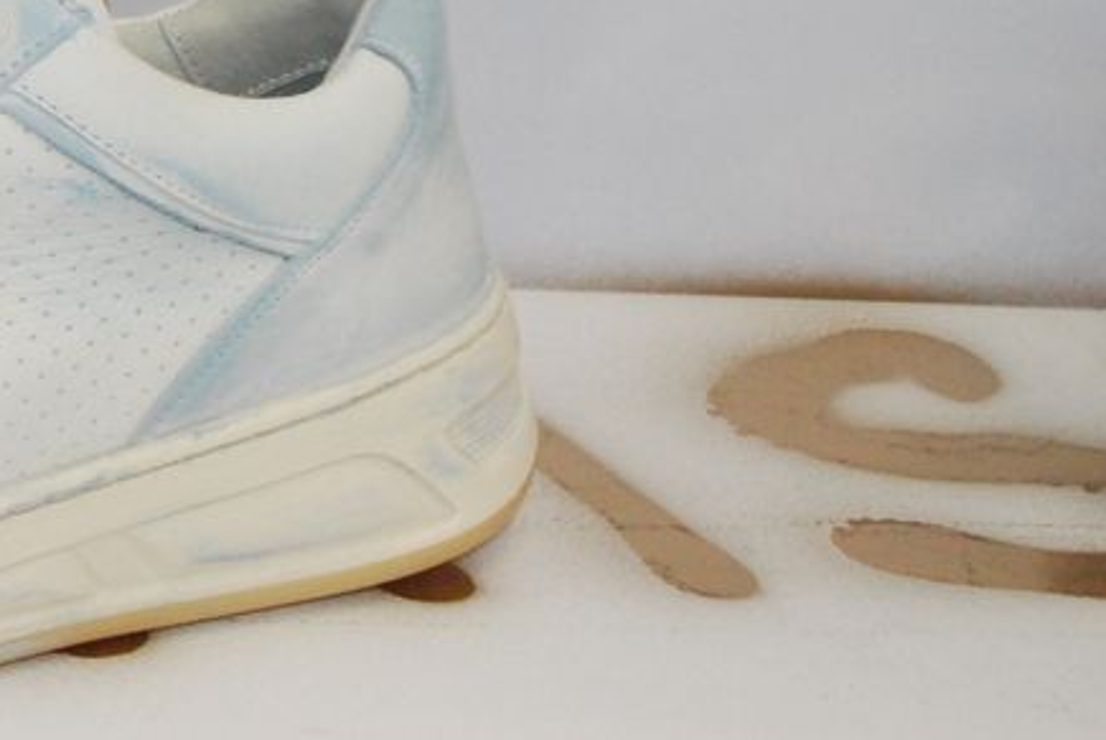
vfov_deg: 13.8
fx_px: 3044
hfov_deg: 19.2
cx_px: -296
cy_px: 114
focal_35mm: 99
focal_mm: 24
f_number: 14
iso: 1600
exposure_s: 1/200
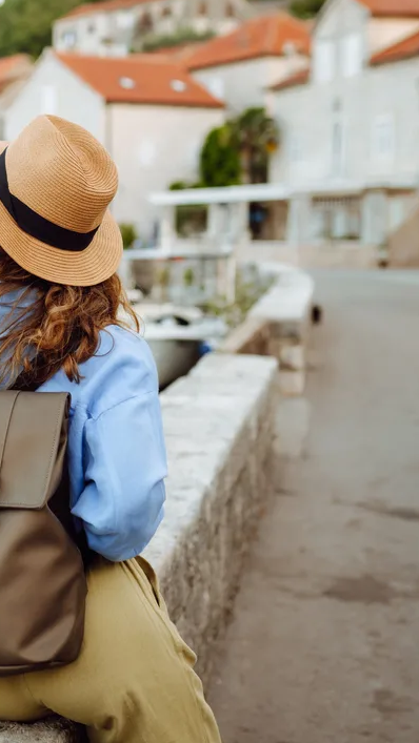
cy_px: 326
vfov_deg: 32.3
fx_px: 1283
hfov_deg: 17.6
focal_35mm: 65
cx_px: -97
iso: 320
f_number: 2.2
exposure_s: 1/640
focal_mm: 35
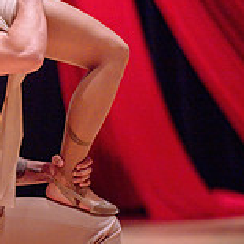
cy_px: 97
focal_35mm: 360
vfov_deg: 4.9
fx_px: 2871
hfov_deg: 4.8
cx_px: -202
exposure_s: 1/250
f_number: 1.4
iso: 1000
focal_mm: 105
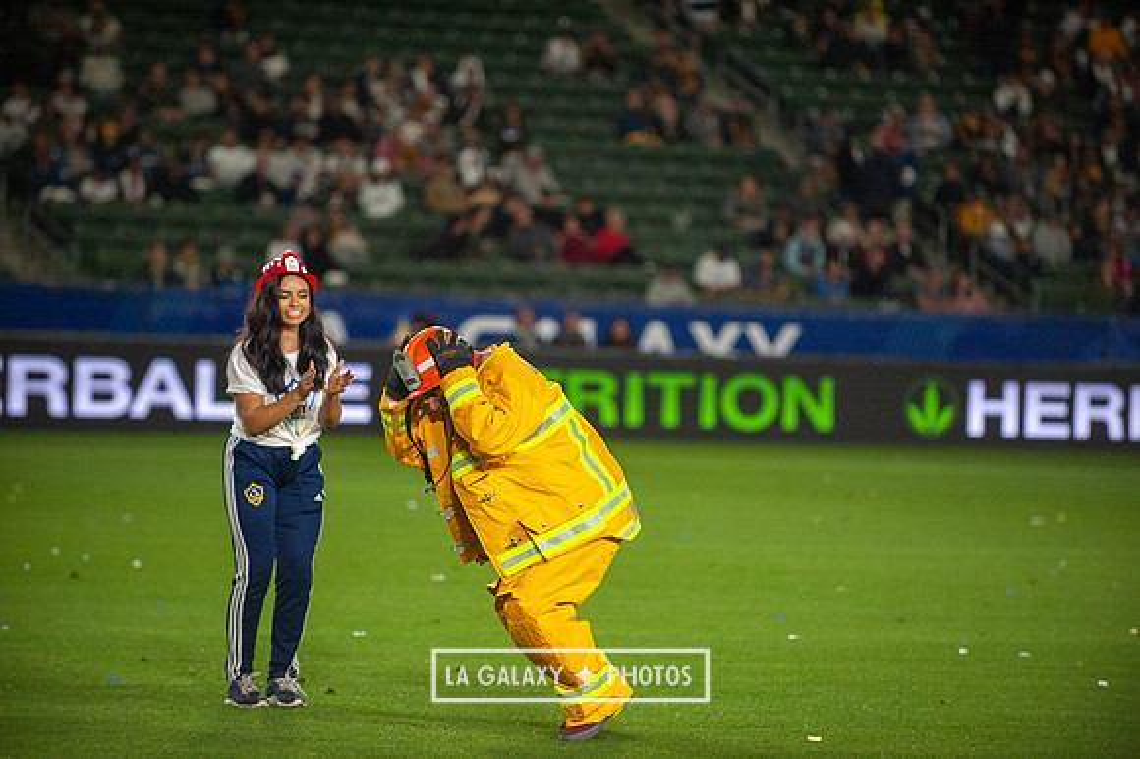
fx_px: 5697
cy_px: 380
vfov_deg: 7.6
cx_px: 570
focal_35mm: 180
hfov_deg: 11.4
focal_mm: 180
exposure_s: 1/2500
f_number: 2.8
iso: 3200
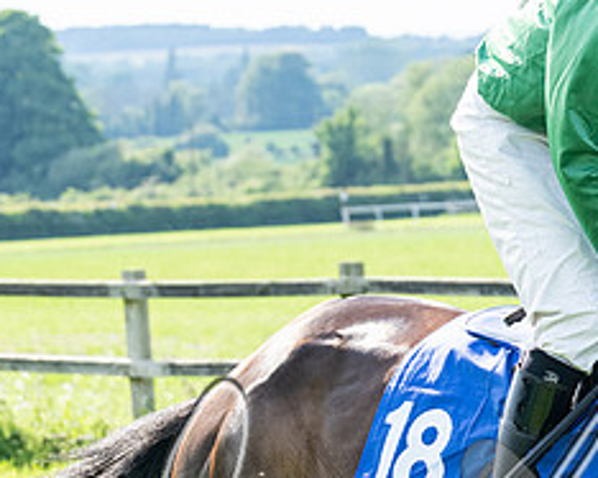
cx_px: 818
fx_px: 5449
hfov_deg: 6.2
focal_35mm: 308
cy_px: 269
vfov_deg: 5.0
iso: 400
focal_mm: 70
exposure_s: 1/1250
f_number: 5
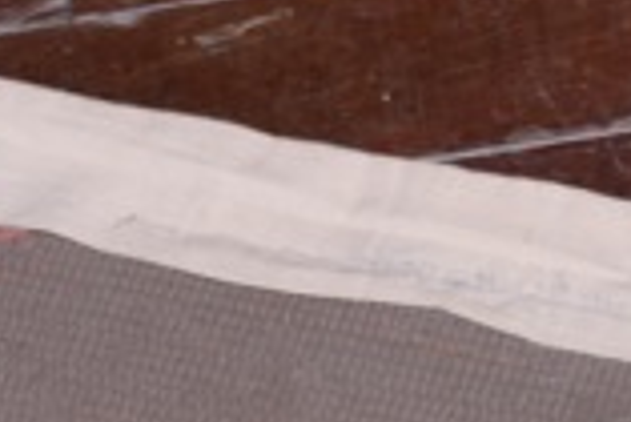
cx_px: 667
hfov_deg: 6.9
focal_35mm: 296
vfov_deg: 4.5
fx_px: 5196
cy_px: 1184
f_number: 6.3
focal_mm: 31
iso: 200
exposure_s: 1/125
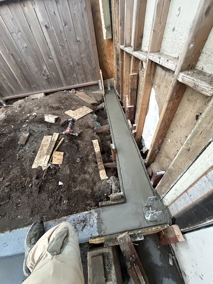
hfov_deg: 85.7
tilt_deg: -45.7
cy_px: 142
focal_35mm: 14
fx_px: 115
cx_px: 106
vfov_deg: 102.1
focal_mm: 2.22
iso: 800
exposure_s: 1/60
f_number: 2.2
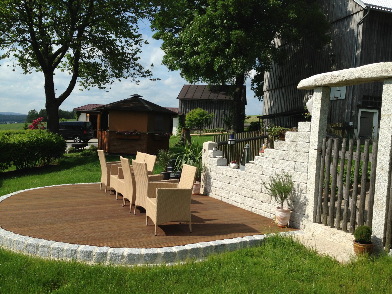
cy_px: 147
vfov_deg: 42.9
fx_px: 374
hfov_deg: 55.4
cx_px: 196
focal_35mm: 33
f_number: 2.4
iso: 50
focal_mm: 4.13
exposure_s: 1/1938
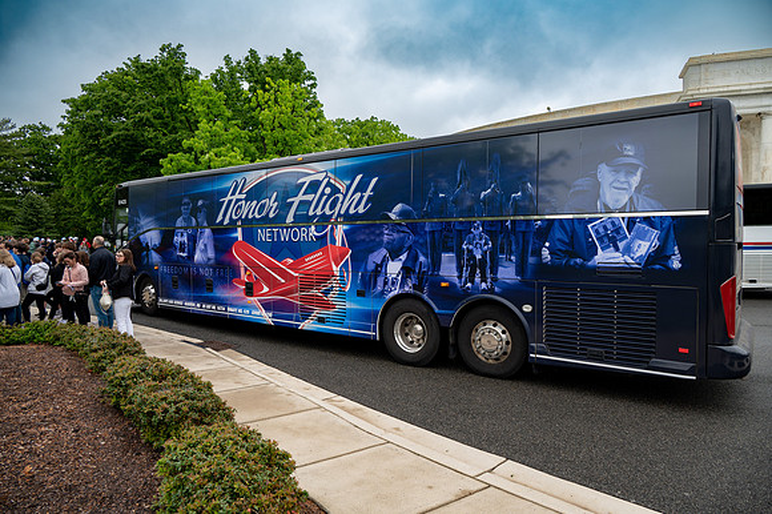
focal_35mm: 24
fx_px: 514
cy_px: 257
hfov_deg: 73.8
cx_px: 386
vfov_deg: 53.1
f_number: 6.3
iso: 160
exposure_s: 1/100
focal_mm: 24
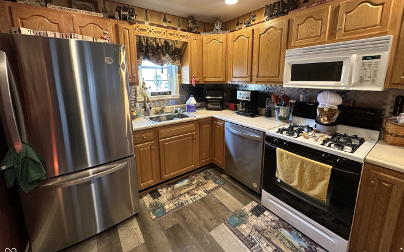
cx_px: 203
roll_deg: -0.5
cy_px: 107
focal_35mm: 15
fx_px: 165
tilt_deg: -9.7
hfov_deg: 101.5
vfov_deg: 74.3
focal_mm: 2.22
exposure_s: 1/60
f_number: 2.2
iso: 320
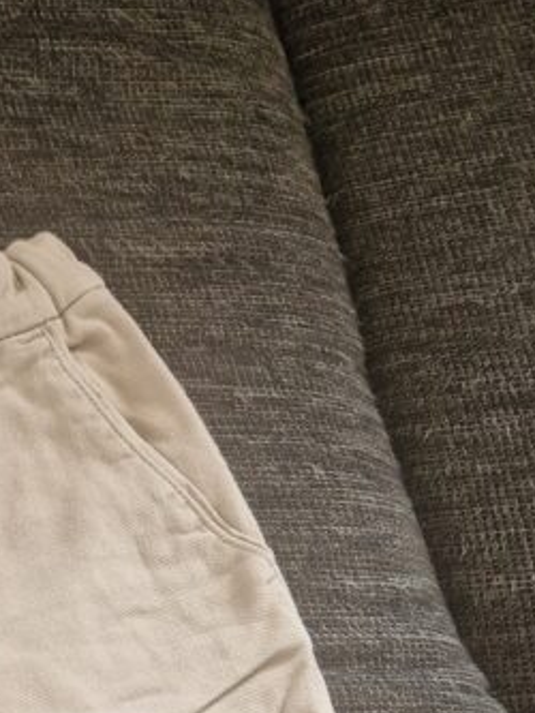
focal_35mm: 69
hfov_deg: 19.3
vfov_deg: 23.4
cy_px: 1023
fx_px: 1421
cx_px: -208
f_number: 1.8
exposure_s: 1/100
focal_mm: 5.4
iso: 50
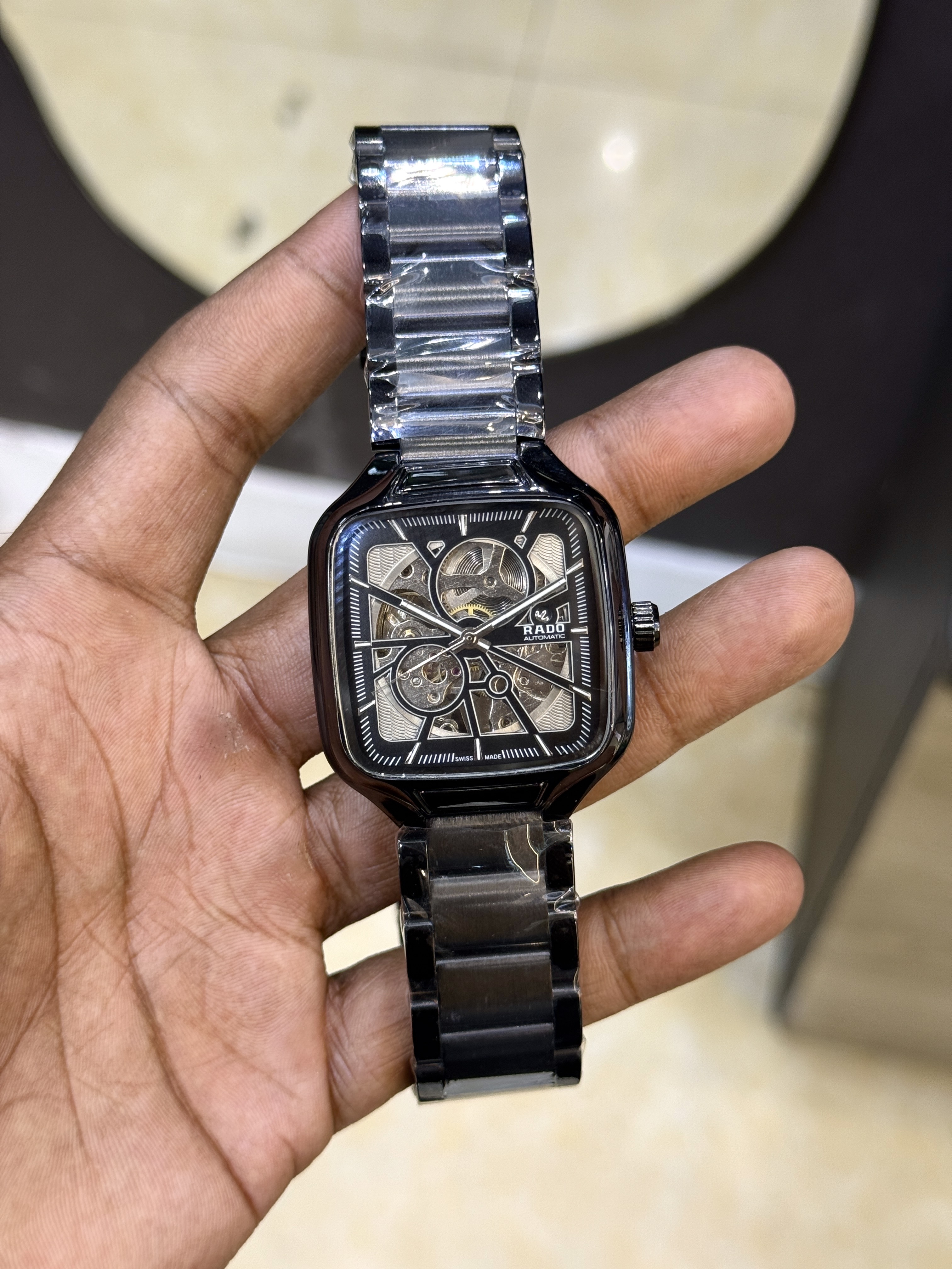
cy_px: 634
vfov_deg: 39.7
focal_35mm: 48
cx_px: 476
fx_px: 1760
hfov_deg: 30.3
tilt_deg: -62.3
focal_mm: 6.76
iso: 100
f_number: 1.78
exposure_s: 1/50
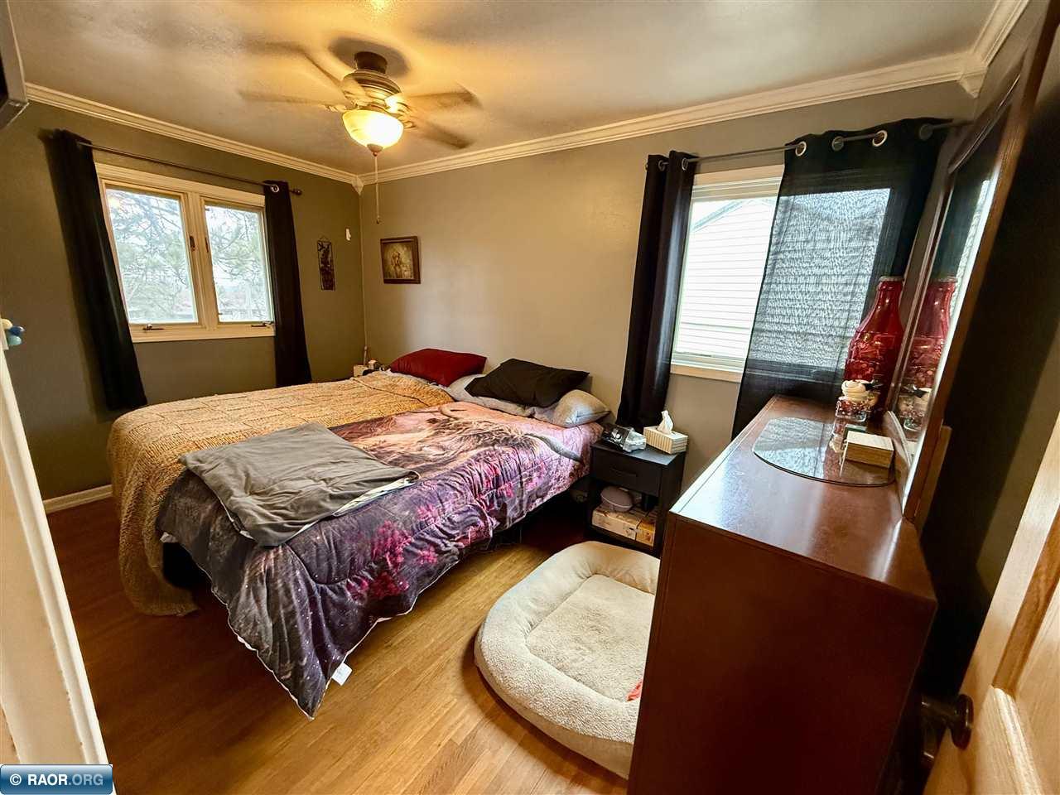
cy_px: 398
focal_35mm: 14
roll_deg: -2.7
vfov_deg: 85.7
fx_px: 429
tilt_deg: -13.7
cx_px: 530
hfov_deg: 102.1
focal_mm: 2.22
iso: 640
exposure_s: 1/60
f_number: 2.2
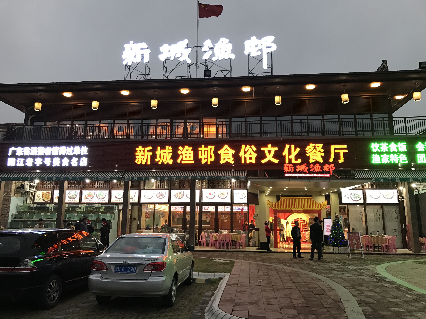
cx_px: 213
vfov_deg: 49.7
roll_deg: -0.5
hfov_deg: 63.4
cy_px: 160
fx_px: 345
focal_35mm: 28
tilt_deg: +11.1
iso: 32
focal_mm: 3.99
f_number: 1.8
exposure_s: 1/25
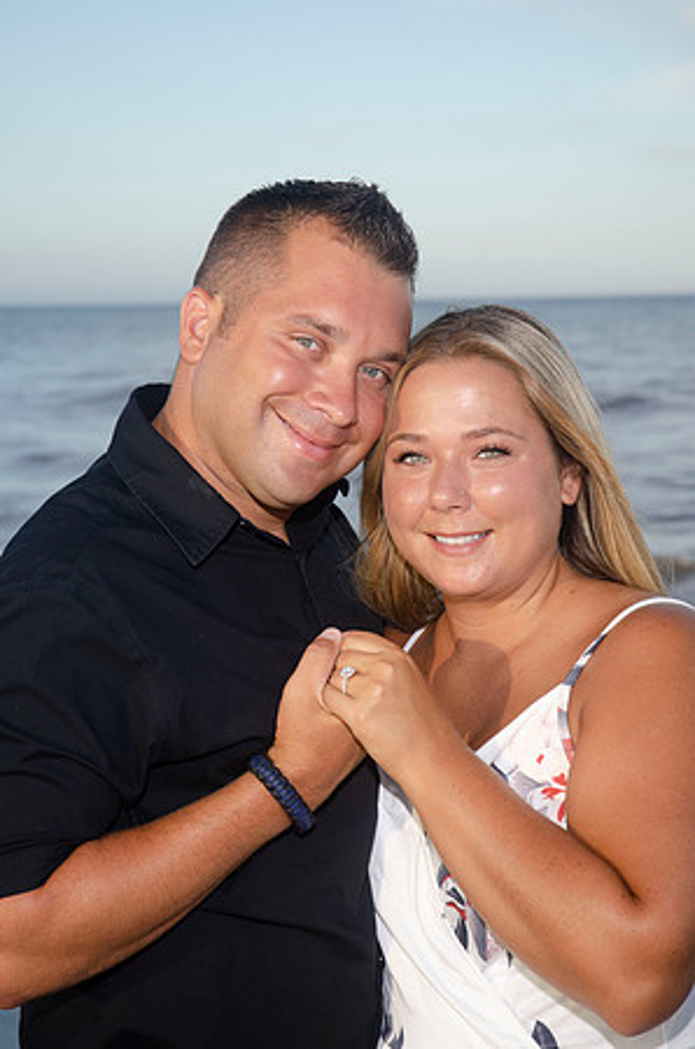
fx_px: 2400
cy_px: 524
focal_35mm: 82
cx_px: 348
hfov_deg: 16.5
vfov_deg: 24.7
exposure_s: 1/250
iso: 100
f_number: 5.6
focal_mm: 55
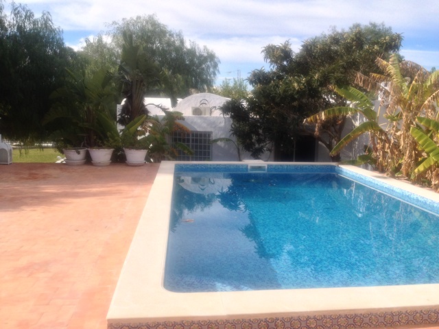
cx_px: 220
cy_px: 164
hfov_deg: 52.6
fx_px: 444
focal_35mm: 35
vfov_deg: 40.7
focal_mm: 4.28
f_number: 2.4
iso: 50
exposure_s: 1/1346
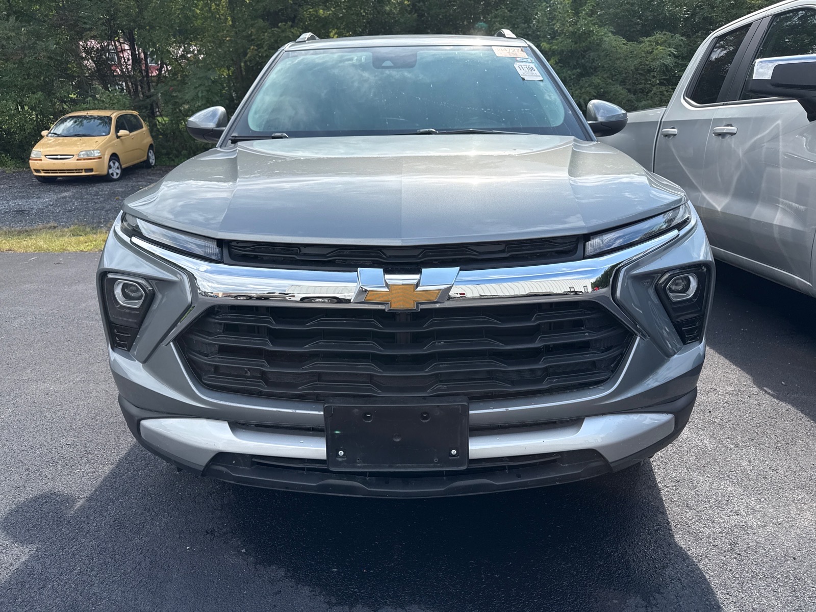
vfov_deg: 56.8
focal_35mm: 24
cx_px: 408
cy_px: 306
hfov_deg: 71.6
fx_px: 566
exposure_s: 1/2611
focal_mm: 6.76
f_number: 1.78
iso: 100
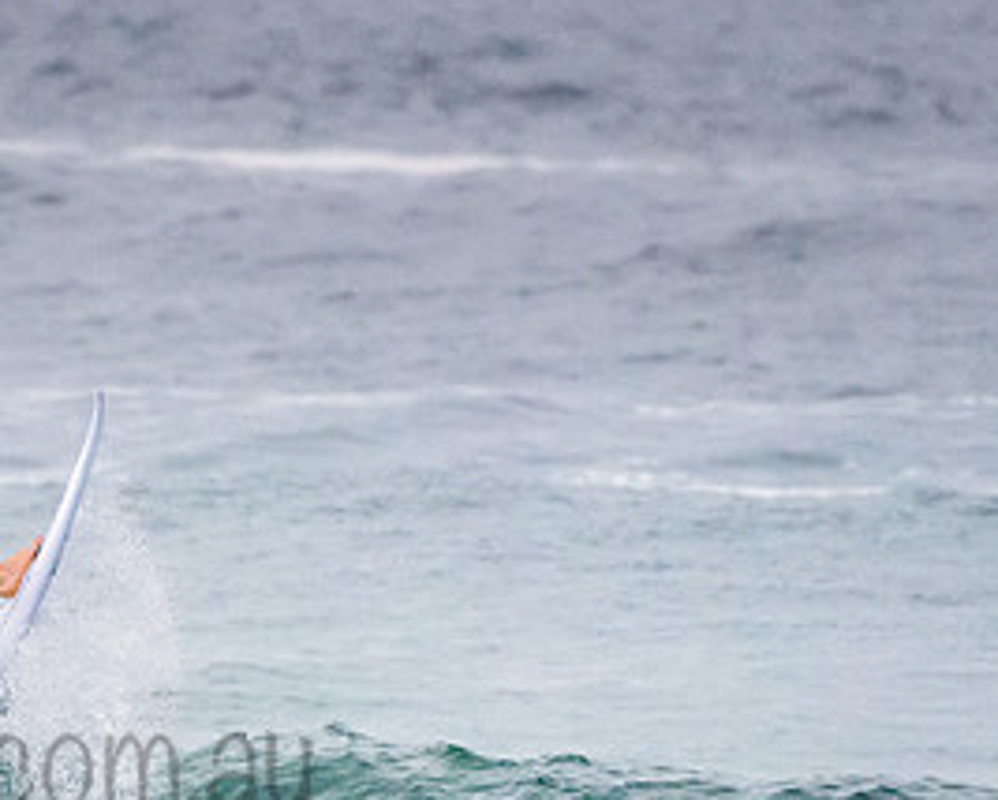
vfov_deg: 1.2
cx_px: -185
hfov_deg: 1.5
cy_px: 744
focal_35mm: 1250
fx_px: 36948
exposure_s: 1/2000
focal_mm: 500
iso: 4000
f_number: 5.6
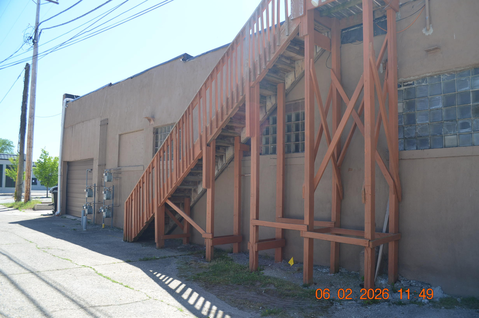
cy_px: 159
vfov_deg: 47.7
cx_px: 240
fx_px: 359
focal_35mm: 27
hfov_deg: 67.5
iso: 200
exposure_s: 1/125
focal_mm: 18
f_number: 5.6
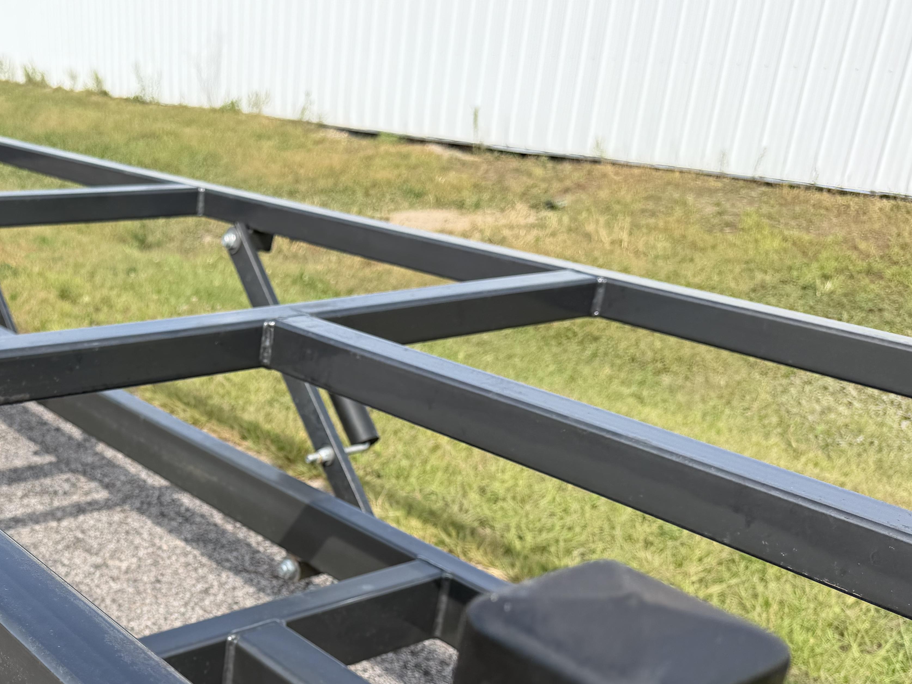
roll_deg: +3.0
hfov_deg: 43.0
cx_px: 146
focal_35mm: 41
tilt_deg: -26.2
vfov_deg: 33.8
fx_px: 1080
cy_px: 575
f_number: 1.78
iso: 80
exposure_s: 1/2110
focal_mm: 6.76
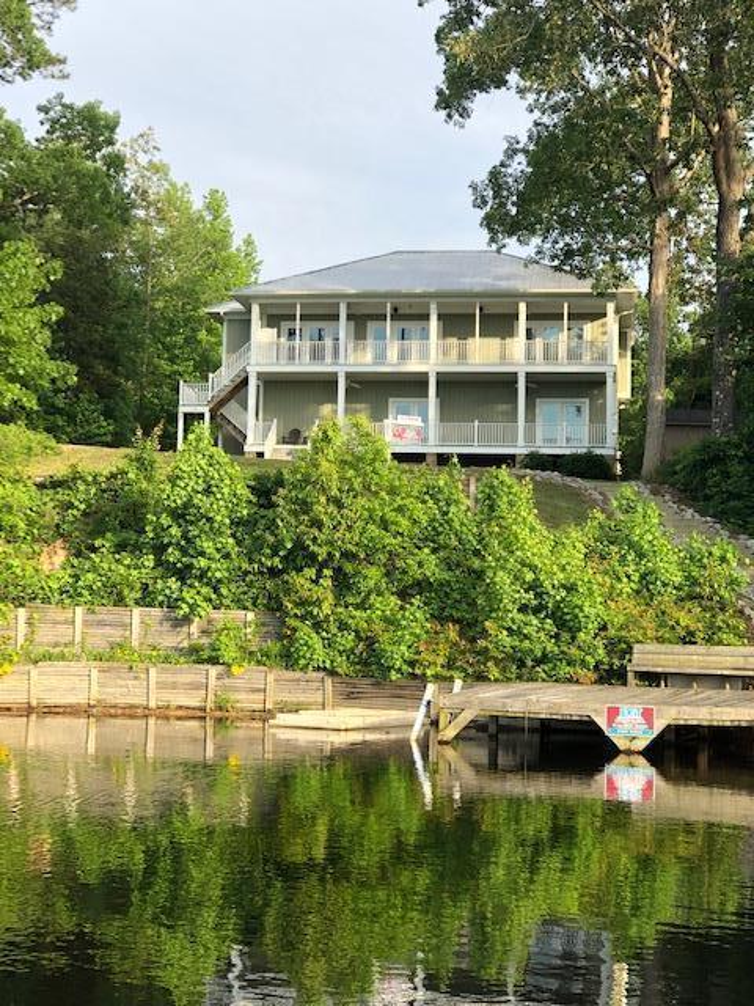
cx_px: 377
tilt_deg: +5.3
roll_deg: -1.3
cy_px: 503
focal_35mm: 57
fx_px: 1655
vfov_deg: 33.8
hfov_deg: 25.7
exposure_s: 1/172
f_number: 2.8
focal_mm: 6.6
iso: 20
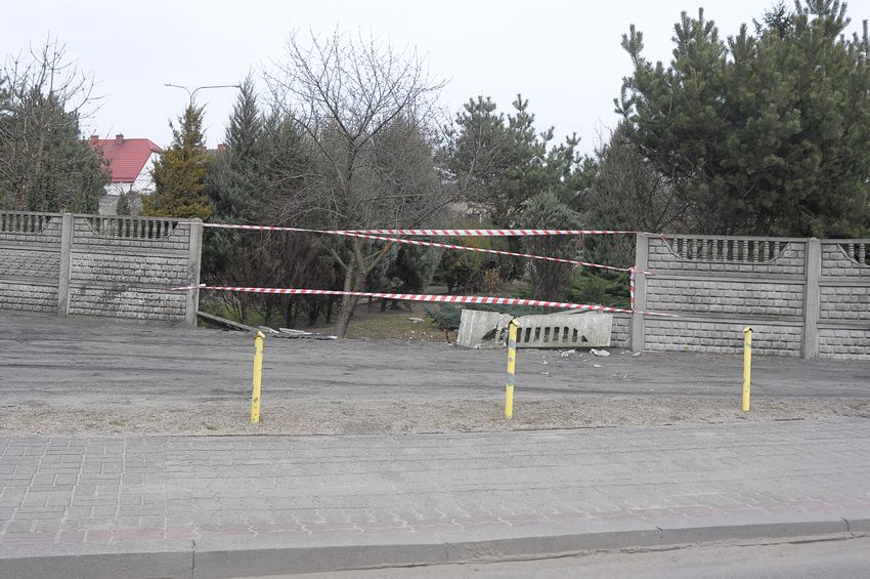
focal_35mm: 40
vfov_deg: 32.9
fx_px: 978
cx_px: 435
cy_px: 290
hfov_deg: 48.0
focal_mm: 27
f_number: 10
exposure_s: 1/400
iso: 500
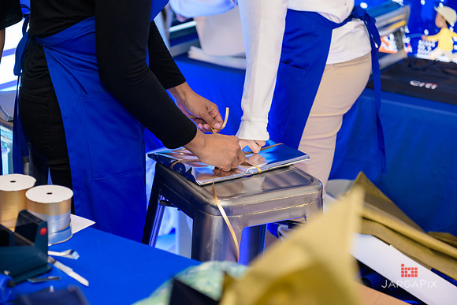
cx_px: 228
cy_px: 152
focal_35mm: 66
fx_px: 838
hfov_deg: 30.5
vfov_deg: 20.6
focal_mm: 66
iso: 800
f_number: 3.2
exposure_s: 1/125
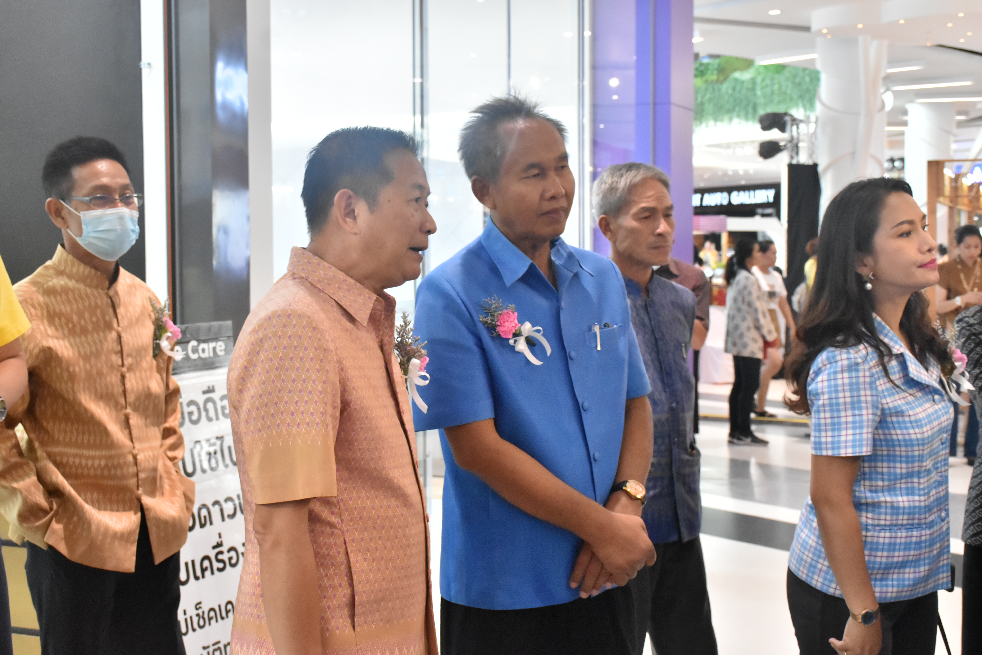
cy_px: 328
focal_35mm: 51
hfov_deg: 38.9
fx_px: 1391
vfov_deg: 26.5
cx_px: 491
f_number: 6.3
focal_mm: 34
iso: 3200
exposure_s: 1/160
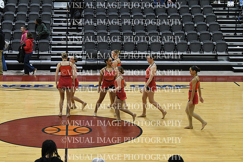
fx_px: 709
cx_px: 122
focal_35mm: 105
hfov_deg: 19.5
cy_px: 81
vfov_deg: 13.0
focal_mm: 70
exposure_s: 1/500
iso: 5000
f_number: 4
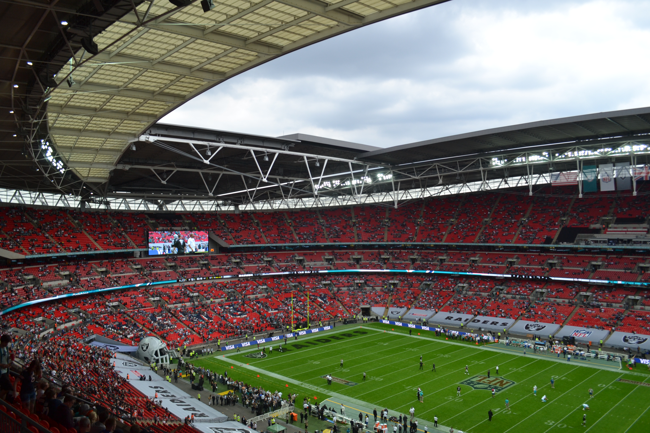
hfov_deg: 67.4
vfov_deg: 47.9
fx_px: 487
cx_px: 325
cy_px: 216
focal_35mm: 27
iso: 280
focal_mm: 18
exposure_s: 1/125
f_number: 5.6
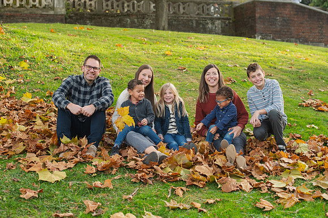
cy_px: 97
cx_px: 175
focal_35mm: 57
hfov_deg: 35.3
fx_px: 515
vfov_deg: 23.9
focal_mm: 50
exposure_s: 1/400
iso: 280
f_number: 3.5
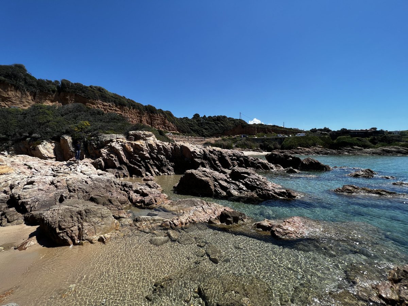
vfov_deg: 89.9
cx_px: 204
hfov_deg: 106.2
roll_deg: -0.4
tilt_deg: -2.2
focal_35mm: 13
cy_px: 153
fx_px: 153
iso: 32
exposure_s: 1/1376
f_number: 1.8
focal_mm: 1.57
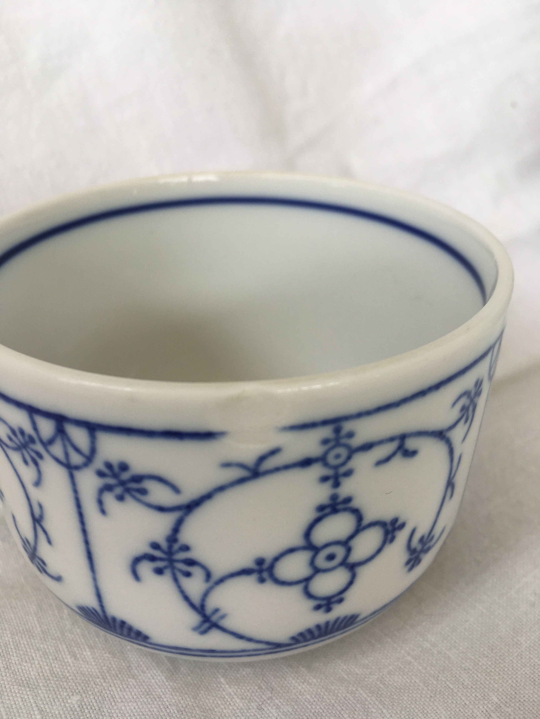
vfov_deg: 61.7
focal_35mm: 29
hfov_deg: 48.2
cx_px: 270
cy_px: 360
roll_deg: -3.3
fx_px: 603
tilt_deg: -39.5
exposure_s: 1/447
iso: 25
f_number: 2.2
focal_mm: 4.15
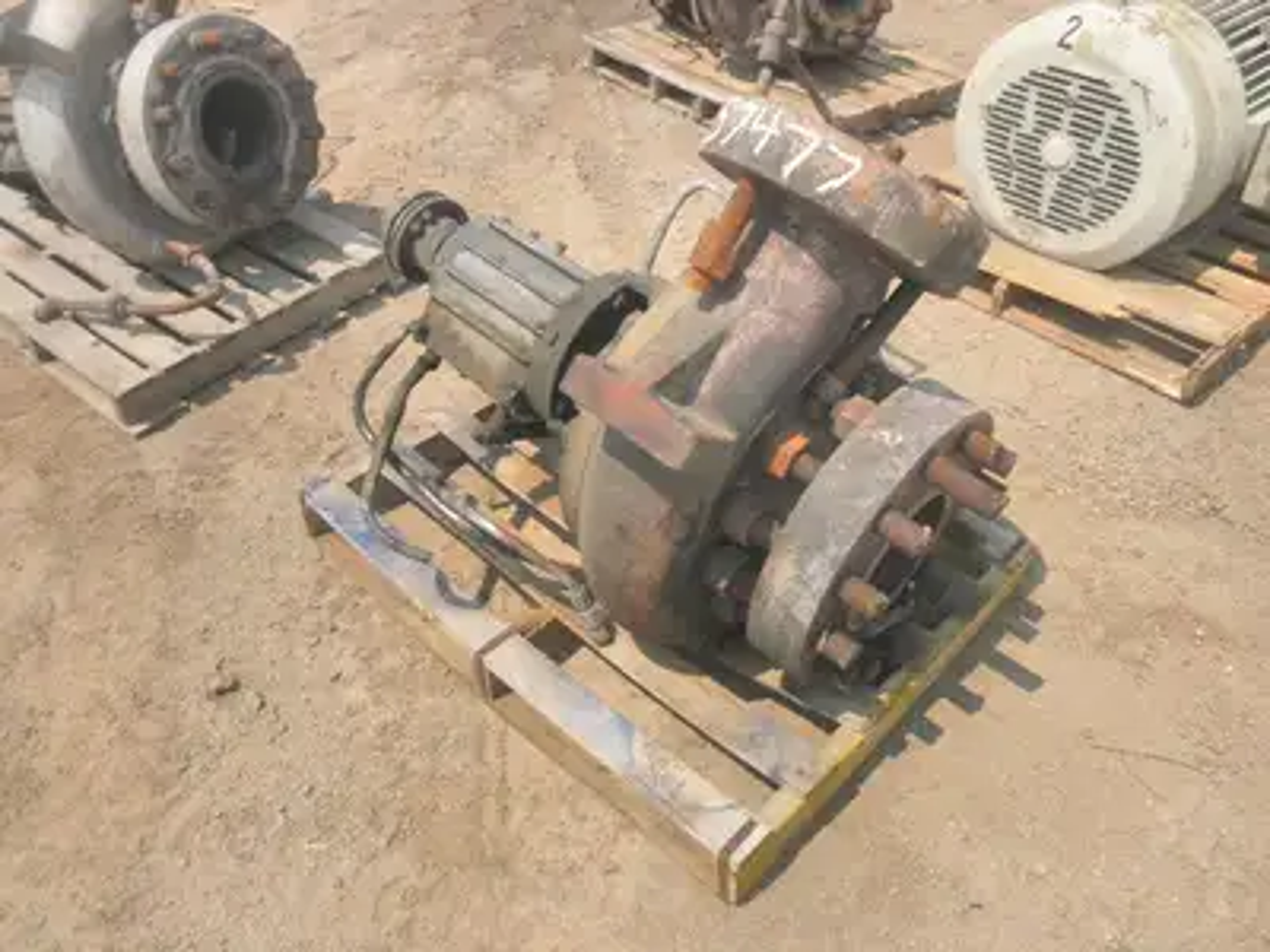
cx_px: 635
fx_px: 1027
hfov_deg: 63.4
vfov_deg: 49.7
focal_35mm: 28
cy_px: 476
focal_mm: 5
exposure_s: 1/160
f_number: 8.5
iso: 64
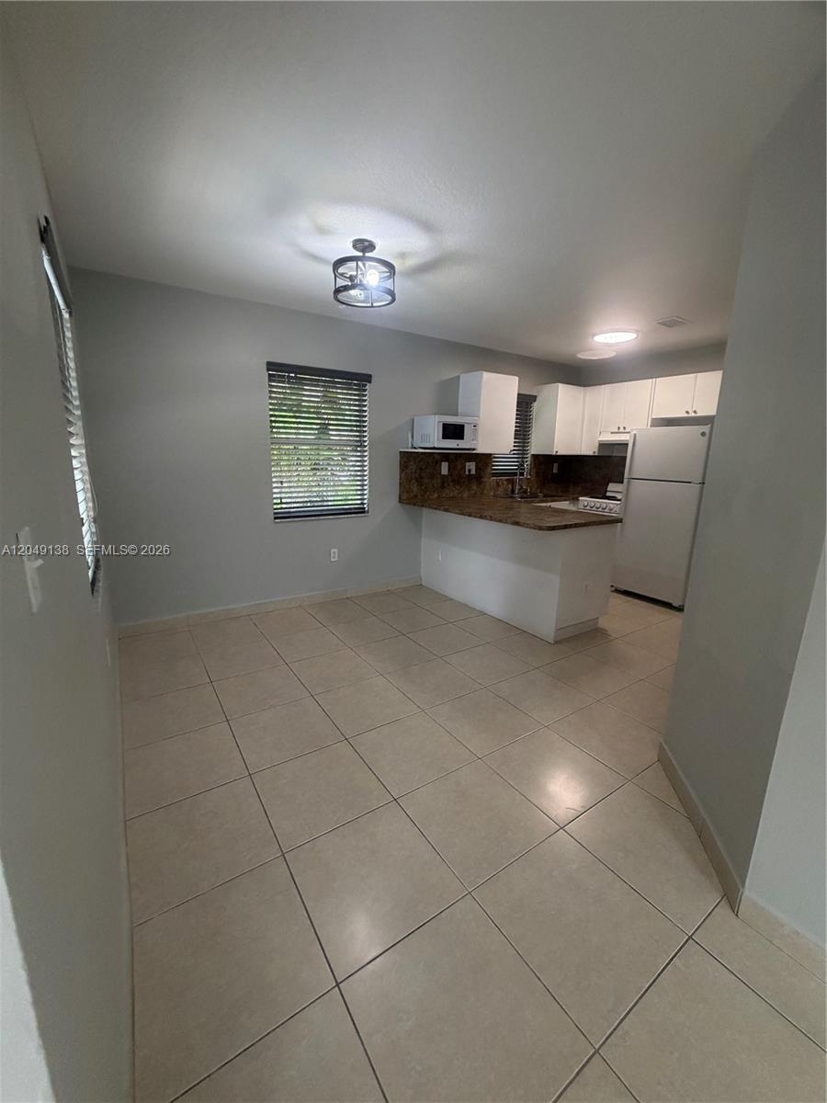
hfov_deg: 85.7
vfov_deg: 102.1
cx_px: 414
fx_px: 446
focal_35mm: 14
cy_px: 552
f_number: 2.2
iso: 250
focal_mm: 2.22
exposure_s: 1/120
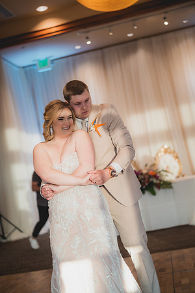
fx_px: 406
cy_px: 146
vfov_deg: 39.6
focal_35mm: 50
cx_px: 98
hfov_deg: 27.0
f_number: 1.4
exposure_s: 1/1250
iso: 1250
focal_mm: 50
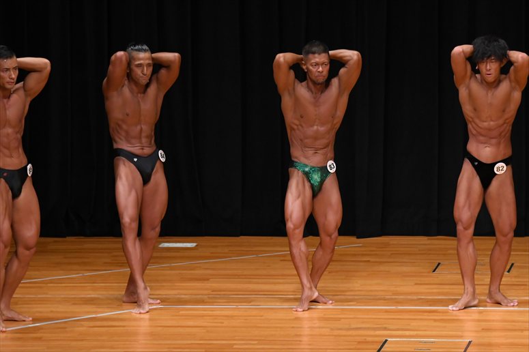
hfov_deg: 8.1
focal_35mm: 255
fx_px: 3745
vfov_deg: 5.4
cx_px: 264
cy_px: 176
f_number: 5.6
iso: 3200
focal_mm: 170
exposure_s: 1/400
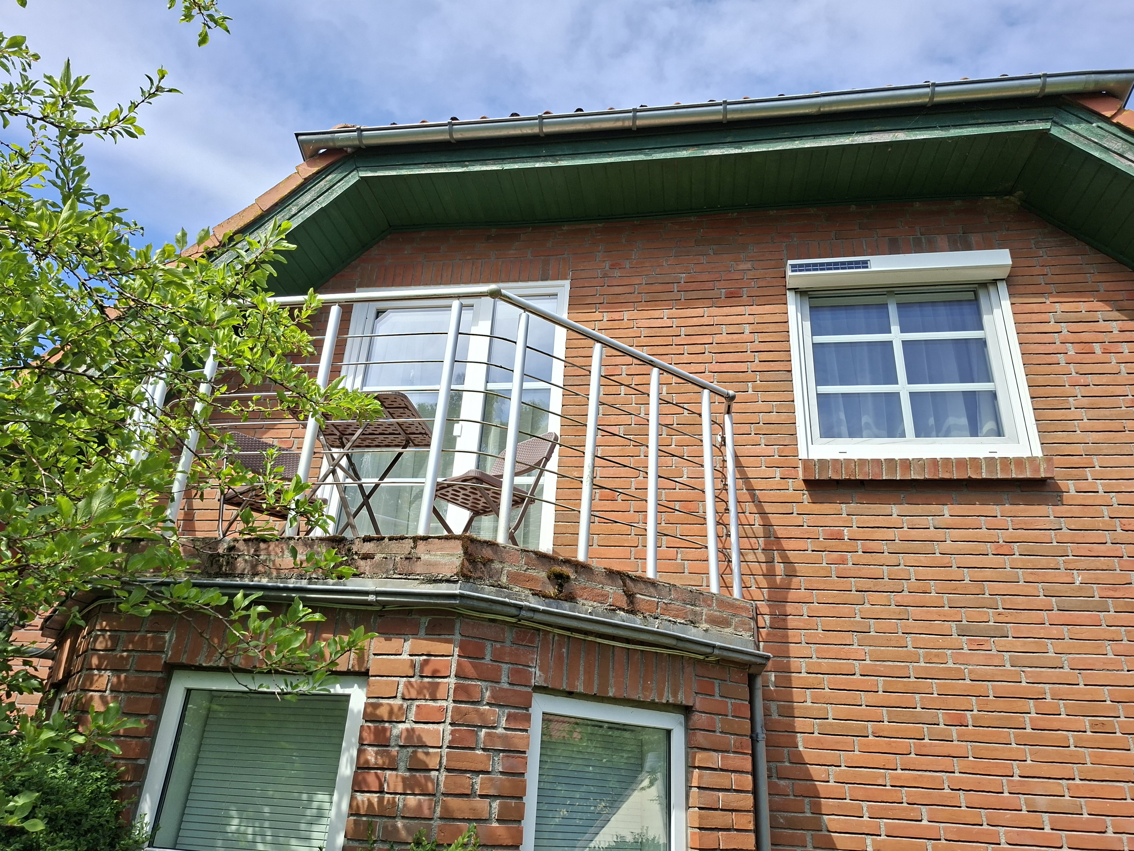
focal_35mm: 23
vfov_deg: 58.9
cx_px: 567
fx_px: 753
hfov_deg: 73.9
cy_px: 426
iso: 50
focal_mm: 5.54
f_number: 1.8
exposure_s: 1/1751
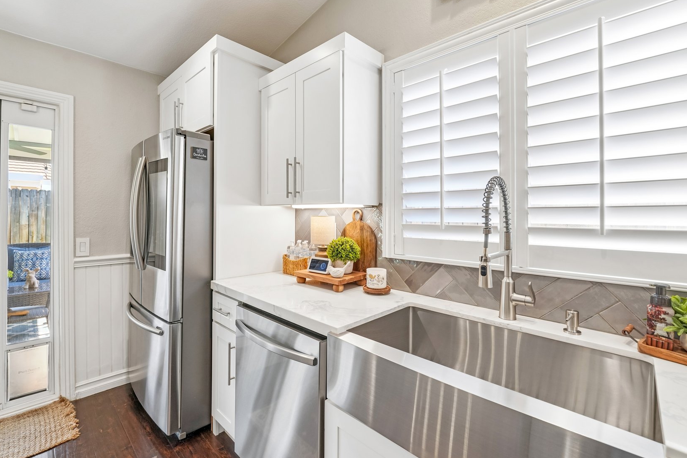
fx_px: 286
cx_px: 325
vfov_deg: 77.2
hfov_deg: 100.3
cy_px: 215
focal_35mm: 15
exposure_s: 1/30
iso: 200
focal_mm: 12
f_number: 8
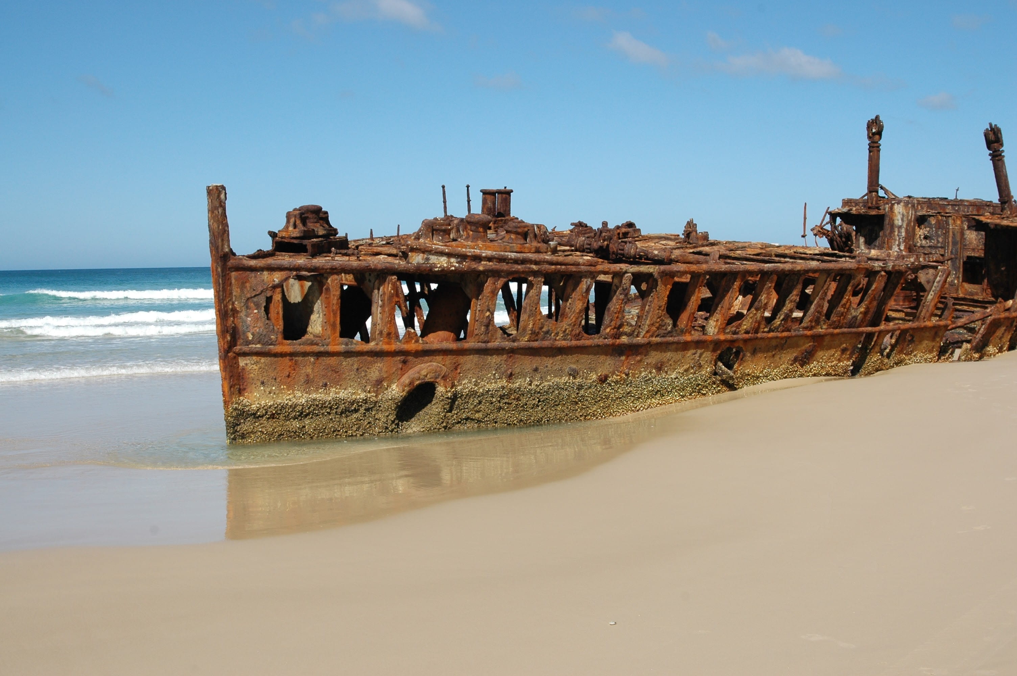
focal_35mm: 42
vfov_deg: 31.8
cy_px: 338
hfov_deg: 46.4
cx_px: 508
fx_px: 1185
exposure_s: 1/500
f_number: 11
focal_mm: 28
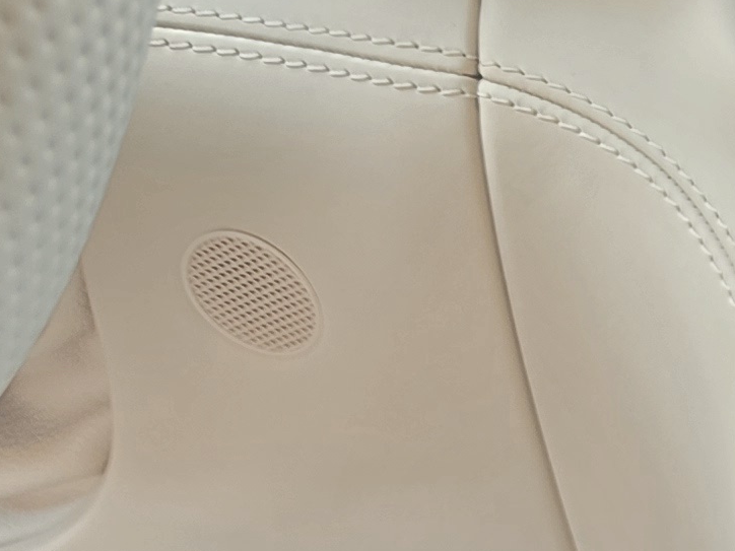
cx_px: 1793
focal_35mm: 127
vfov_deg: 10.6
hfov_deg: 12.2
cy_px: 1121
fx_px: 2697
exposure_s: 1/54.1
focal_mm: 6.5
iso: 40
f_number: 1.4
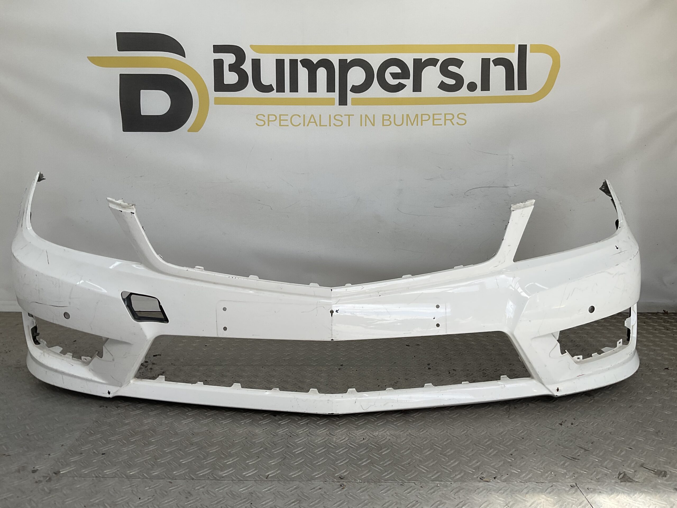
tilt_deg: -11.3
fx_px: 567
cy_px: 254
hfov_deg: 61.7
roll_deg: -0.6
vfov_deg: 48.2
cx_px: 338
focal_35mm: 29
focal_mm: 3
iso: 16
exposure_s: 1/586
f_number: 1.8
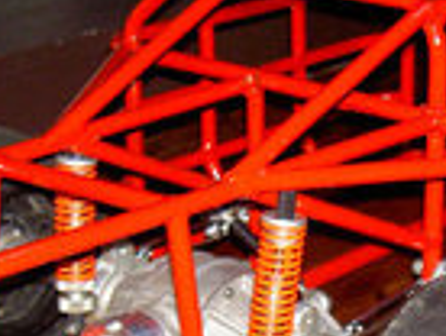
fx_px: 1458
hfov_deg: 17.2
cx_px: 368
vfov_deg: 13.1
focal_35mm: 113
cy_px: 262
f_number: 2.8
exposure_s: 1/59.5
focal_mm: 8
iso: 100
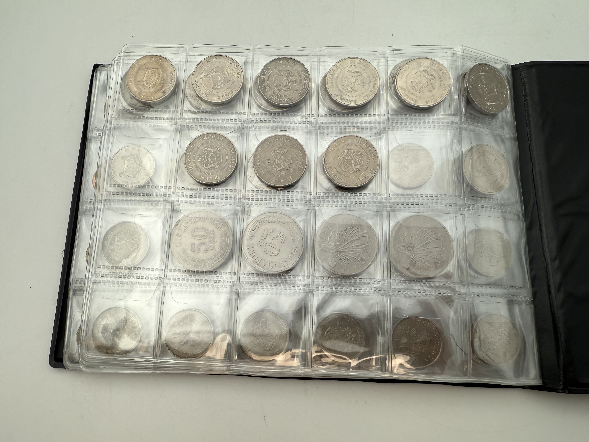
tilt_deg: -76.5
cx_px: 294
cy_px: 221
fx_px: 408
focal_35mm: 24
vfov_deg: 56.8
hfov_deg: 71.6
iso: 40
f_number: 2.2
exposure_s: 1/344
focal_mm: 2.22
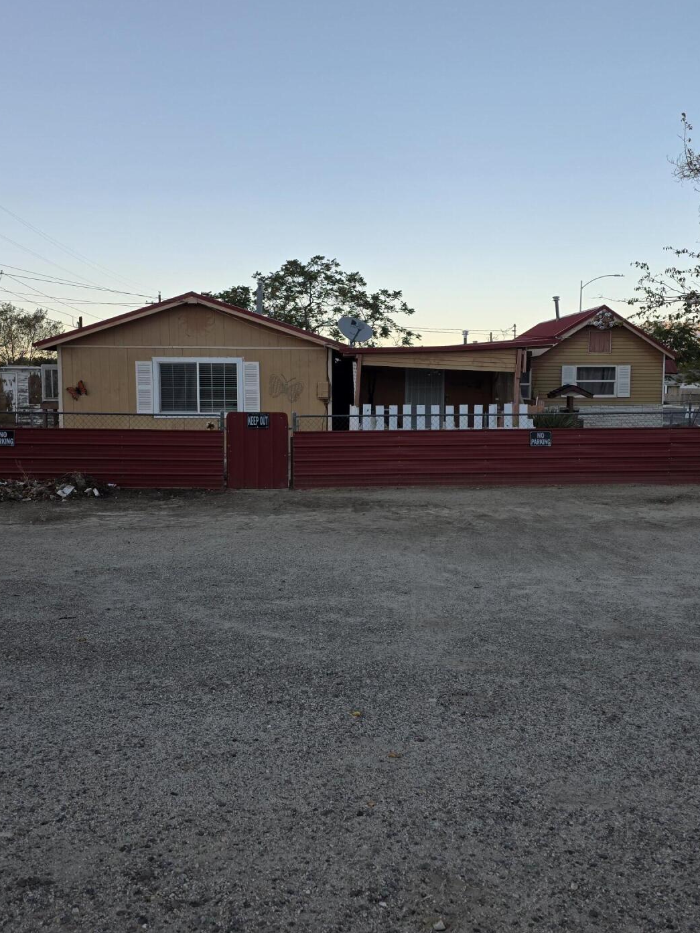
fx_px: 890
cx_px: 407
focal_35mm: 33
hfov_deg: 42.8
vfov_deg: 55.3
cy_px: 441
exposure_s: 1/1290
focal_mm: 6.3
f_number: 1.7
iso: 80
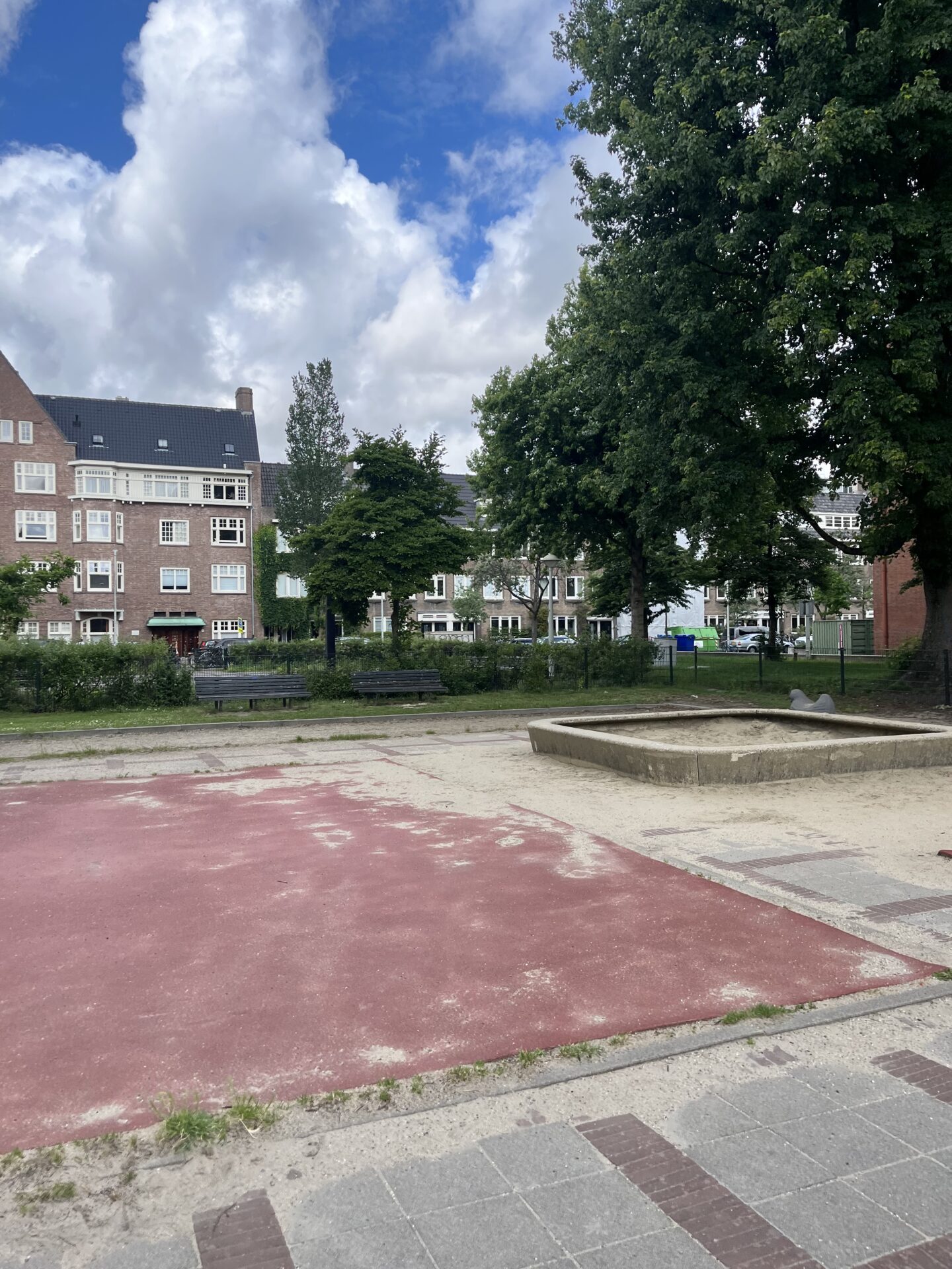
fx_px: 953
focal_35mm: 26
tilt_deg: -0.2
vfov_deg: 67.3
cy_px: 634
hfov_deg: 53.1
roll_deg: -0.3
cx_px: 476
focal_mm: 5.1
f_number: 1.6
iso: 50
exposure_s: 1/1163
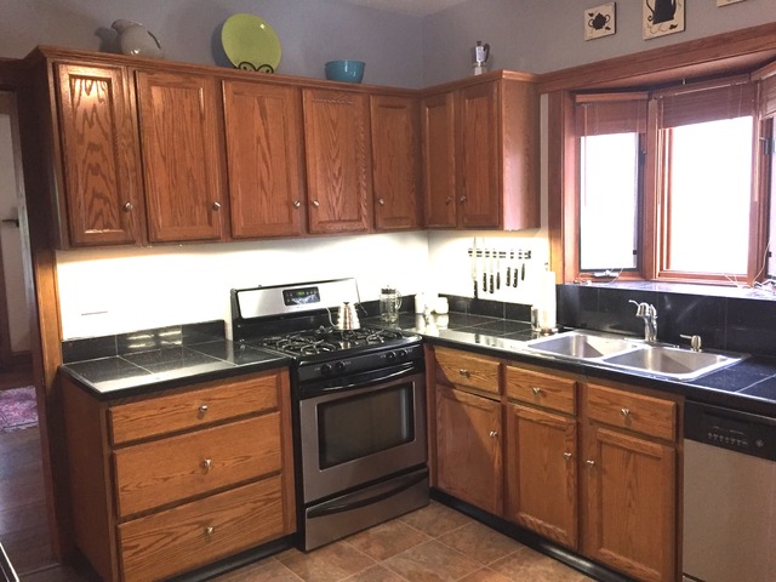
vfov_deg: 48.2
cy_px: 291
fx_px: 650
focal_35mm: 29
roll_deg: +2.0
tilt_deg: -6.9
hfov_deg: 61.7
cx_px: 388
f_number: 2.2
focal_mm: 4.15
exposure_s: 1/30
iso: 200
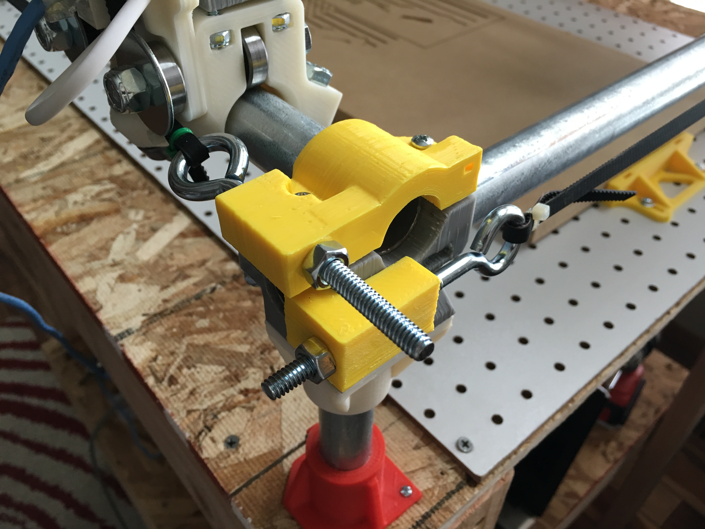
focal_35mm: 29
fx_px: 591
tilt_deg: -42.4
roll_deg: -1.1
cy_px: 264
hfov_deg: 61.7
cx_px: 352
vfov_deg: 48.2
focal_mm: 4.15
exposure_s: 1/30
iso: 100
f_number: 2.2
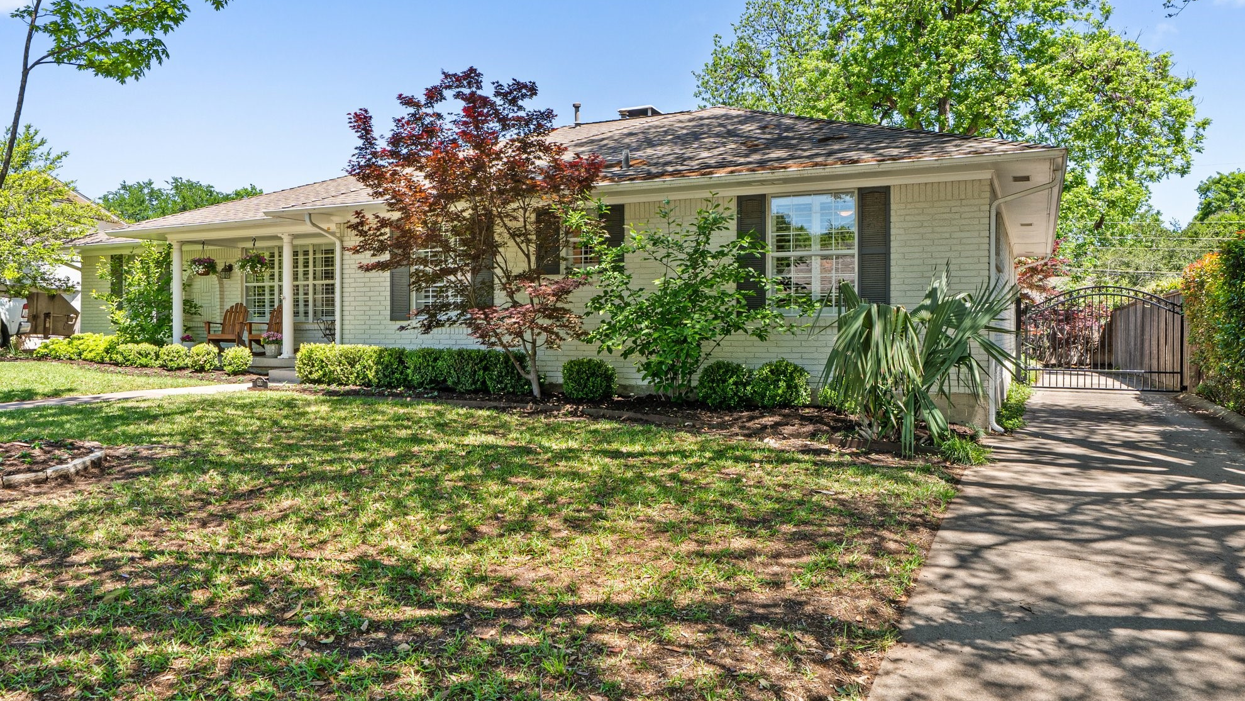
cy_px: 323
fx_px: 858
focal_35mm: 26
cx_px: 609
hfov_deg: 71.9
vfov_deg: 44.4
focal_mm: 16
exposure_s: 1/200
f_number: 9
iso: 320
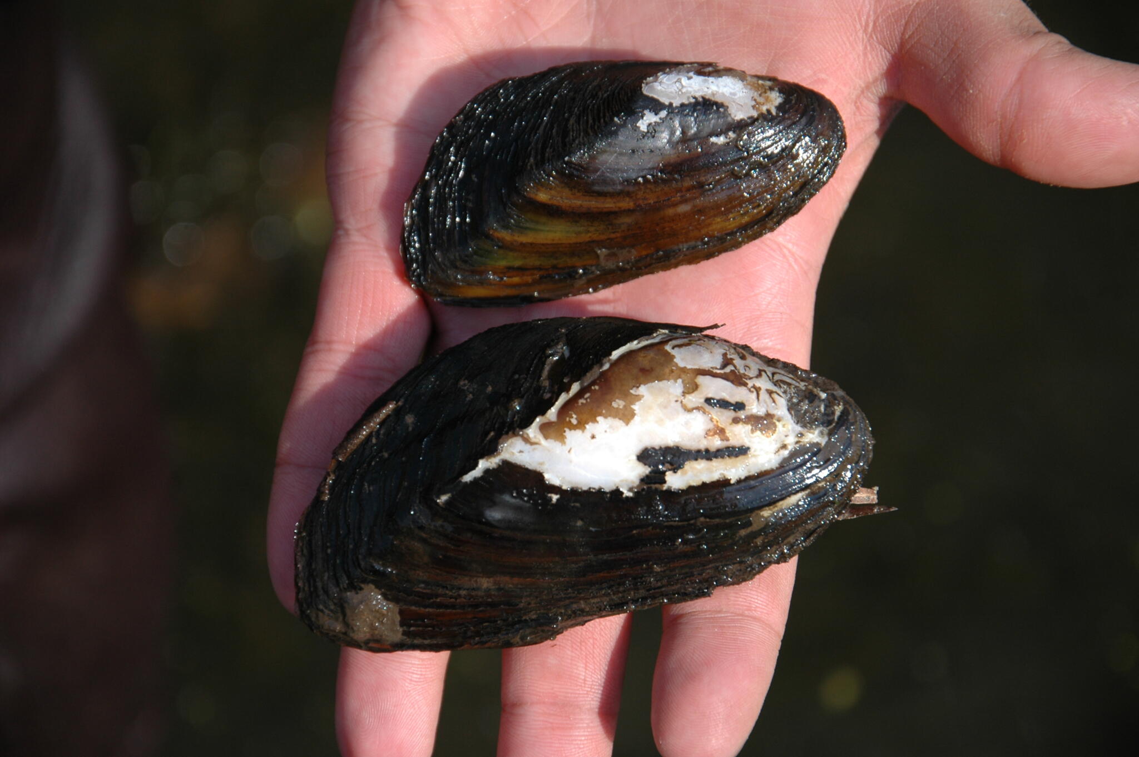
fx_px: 4363
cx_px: 570
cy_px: 378
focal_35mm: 138
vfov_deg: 9.9
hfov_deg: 14.9
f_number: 5.6
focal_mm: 92
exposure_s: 1/500
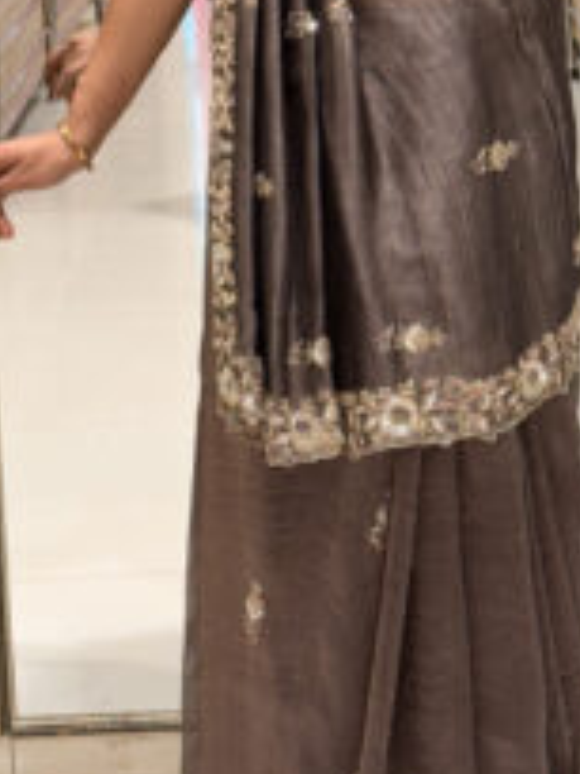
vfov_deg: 20.6
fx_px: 2100
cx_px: 383
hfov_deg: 15.7
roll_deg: +1.9
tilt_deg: -8.7
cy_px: 129
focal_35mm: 94
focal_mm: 6.76
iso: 64
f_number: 1.78
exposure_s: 1/100
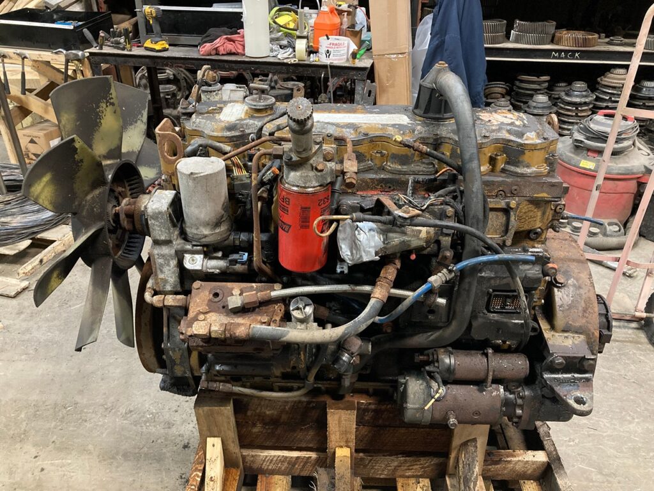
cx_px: 327
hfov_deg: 63.4
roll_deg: -1.8
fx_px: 529
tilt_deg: -30.4
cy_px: 246
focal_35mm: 28
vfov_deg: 49.7
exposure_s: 1/30
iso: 500
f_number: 1.8
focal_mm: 3.99
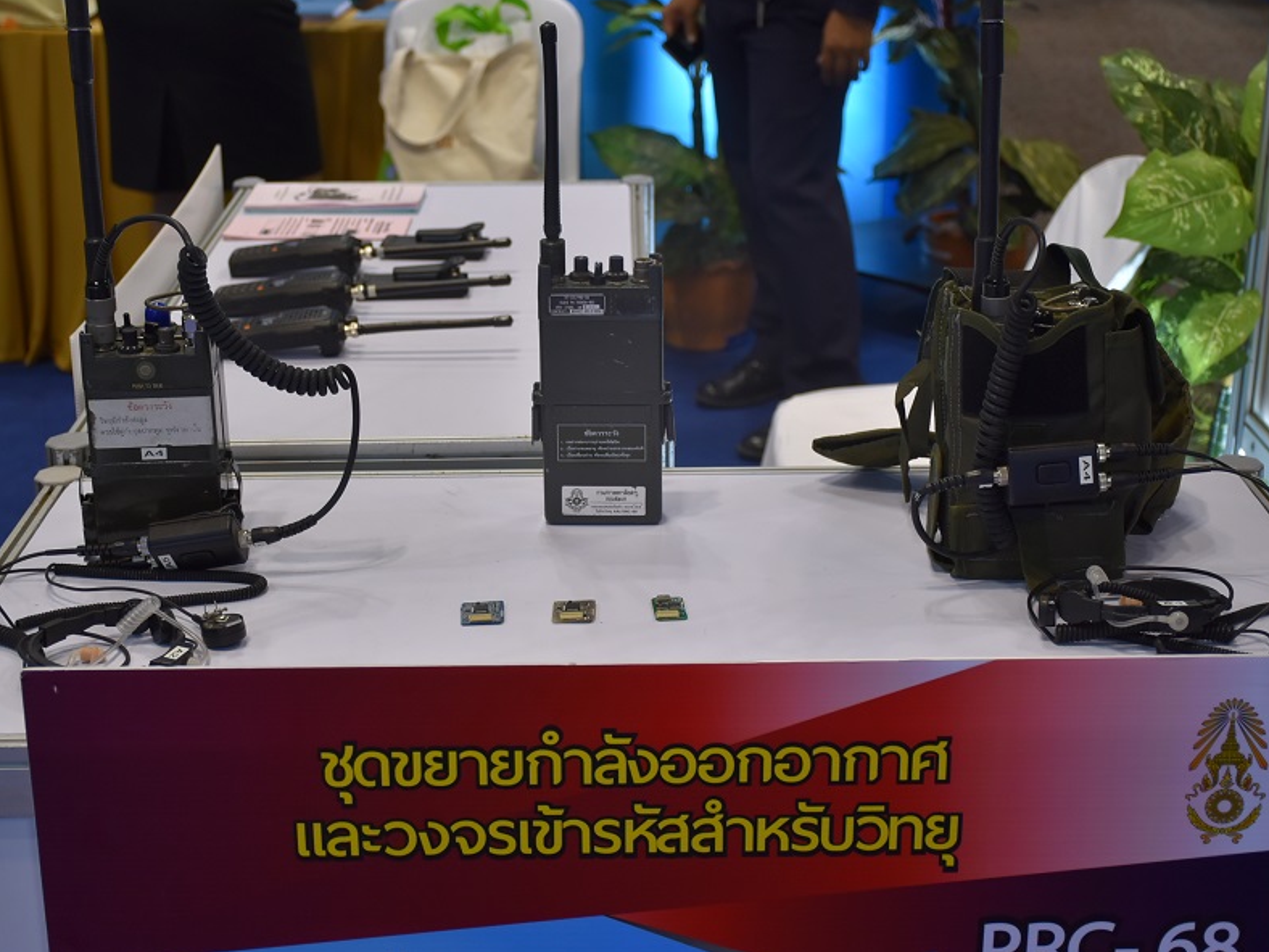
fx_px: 2110
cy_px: 477
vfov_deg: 25.4
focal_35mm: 58
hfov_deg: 33.5
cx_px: 643
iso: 640
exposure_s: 1/60
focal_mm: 35
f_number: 4.2
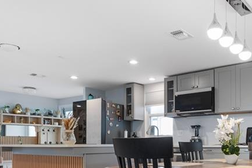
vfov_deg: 32.1
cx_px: 163
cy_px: 171
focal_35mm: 38
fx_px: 266
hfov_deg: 50.0
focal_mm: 16
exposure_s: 1/160
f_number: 4
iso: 2000
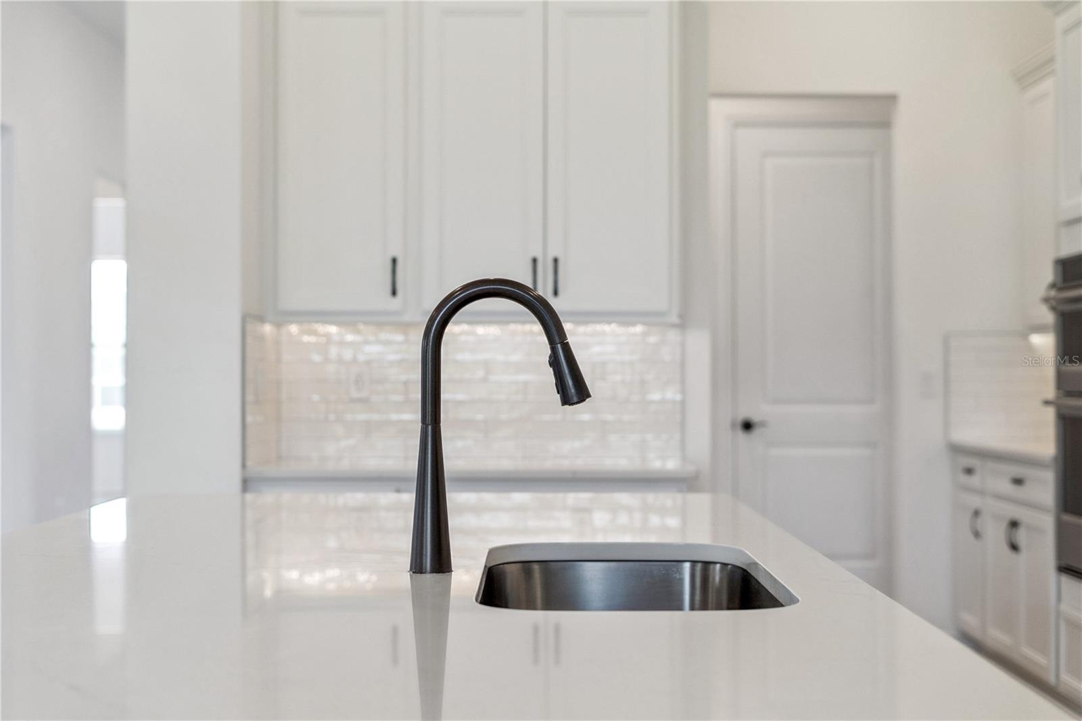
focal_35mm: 50
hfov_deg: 39.6
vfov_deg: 27.0
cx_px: 541
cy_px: 360
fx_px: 1502
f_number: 2.8
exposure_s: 1/320
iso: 400
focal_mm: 50
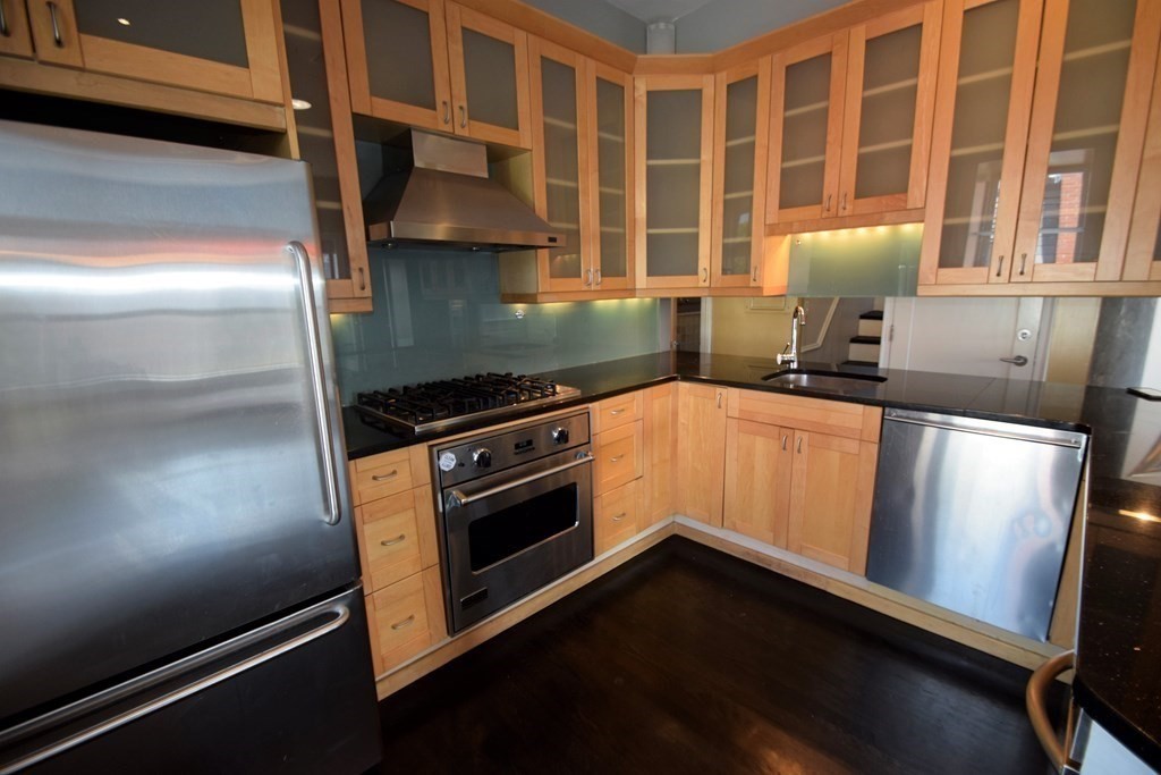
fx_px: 484
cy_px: 388
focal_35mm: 15
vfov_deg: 77.3
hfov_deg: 100.4
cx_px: 580
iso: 800
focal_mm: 10
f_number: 4.5
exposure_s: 1/80
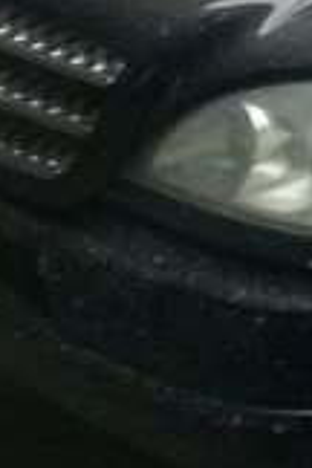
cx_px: 783
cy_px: 39
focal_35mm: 131
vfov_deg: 15.5
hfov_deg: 9.2
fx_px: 1703
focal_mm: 3.3
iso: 100
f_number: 2.2
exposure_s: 1/33
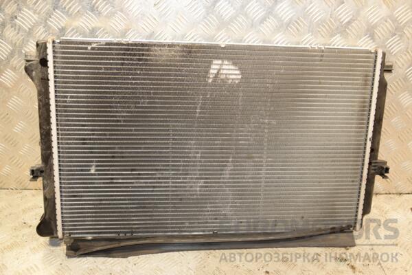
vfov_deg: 36.9
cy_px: 138
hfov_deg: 53.1
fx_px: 412
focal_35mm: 36
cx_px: 206
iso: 800
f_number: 5
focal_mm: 24
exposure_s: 1/125
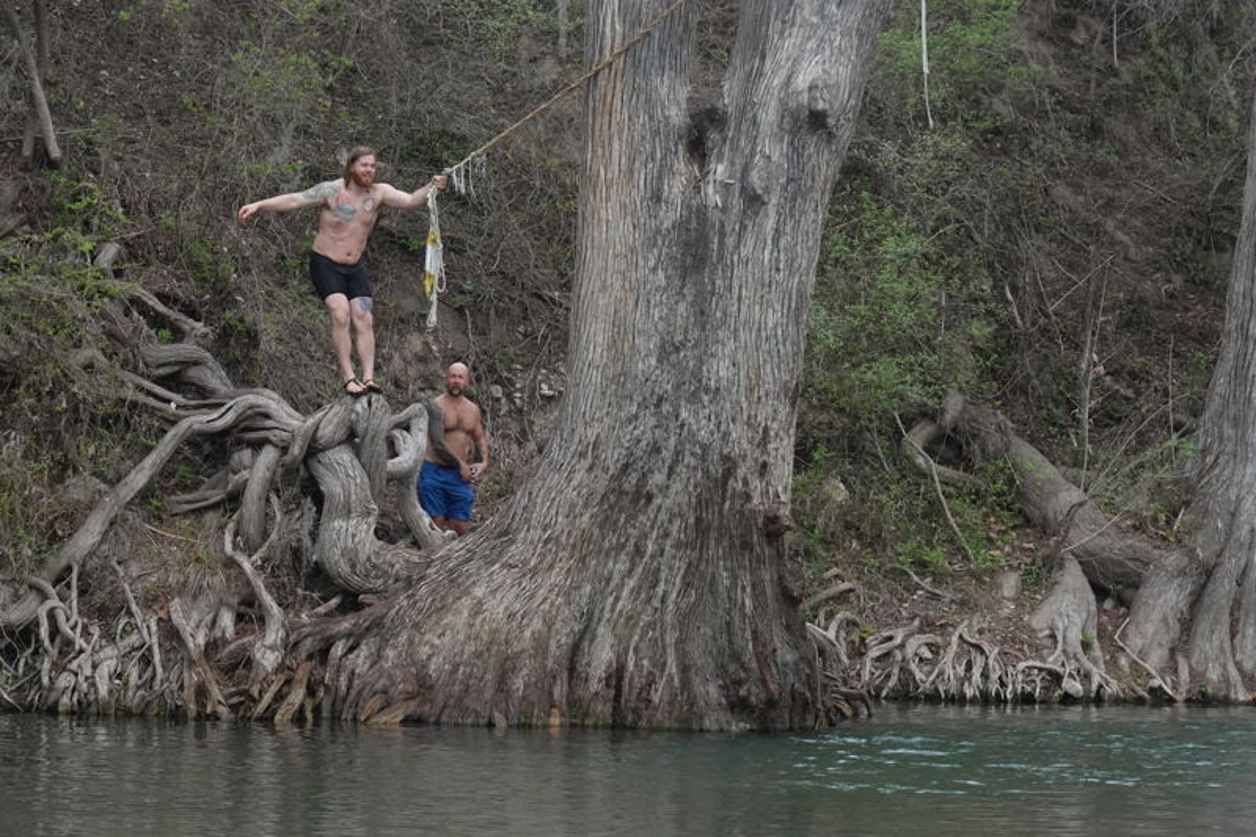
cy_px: 418
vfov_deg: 10.2
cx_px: 628
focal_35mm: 135
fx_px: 4709
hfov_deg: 15.2
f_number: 10
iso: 1600
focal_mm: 49.7
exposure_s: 1/500
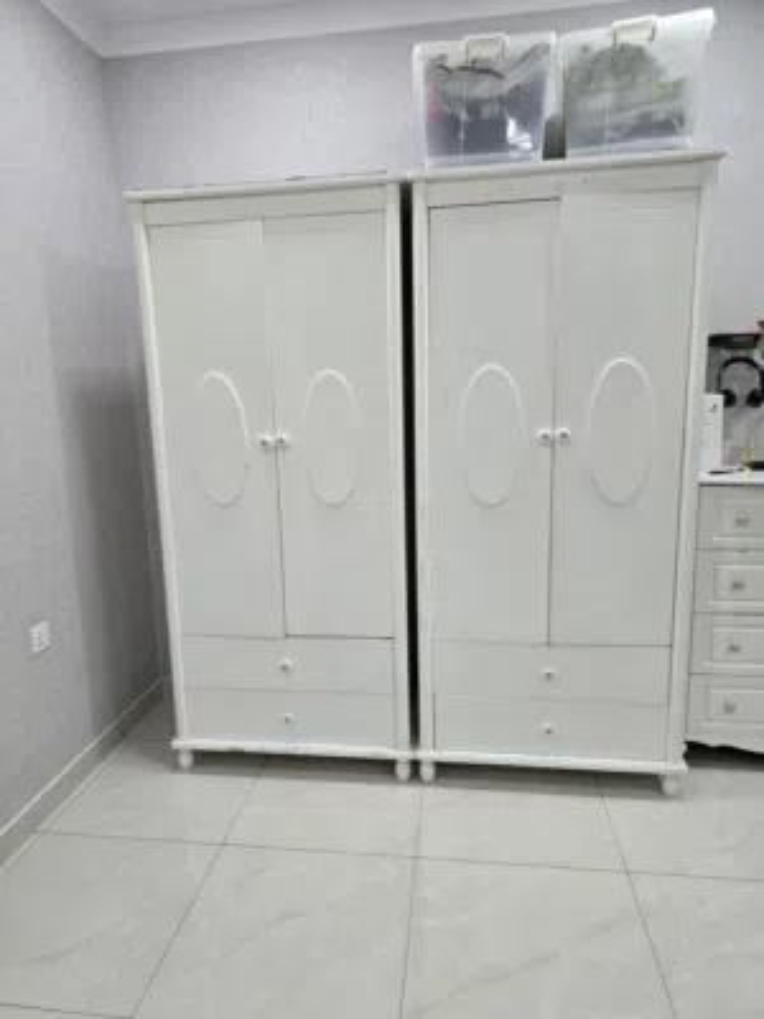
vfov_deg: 73.9
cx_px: 382
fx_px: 677
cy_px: 510
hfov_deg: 58.9
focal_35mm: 23
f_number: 1.7
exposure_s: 1/100
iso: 320
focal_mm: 6.3
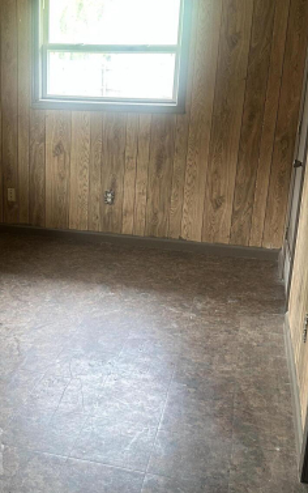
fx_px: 604
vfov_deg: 44.3
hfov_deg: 28.3
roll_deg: -0.8
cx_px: 82
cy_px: 240
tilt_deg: -14.8
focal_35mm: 45
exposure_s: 1/93
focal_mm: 6.86
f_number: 1.78
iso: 250
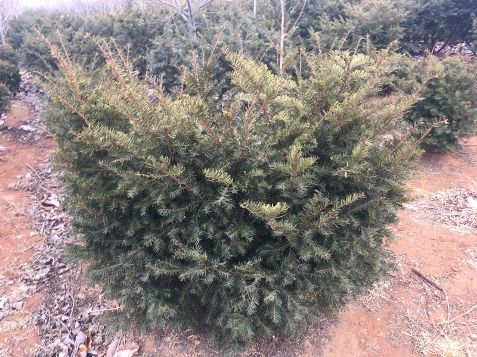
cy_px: 178
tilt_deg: -24.9
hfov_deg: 61.7
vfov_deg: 48.2
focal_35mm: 29
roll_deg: +2.5
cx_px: 238
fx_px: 400
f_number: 2.2
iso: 25
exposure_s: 1/50
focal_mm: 4.15
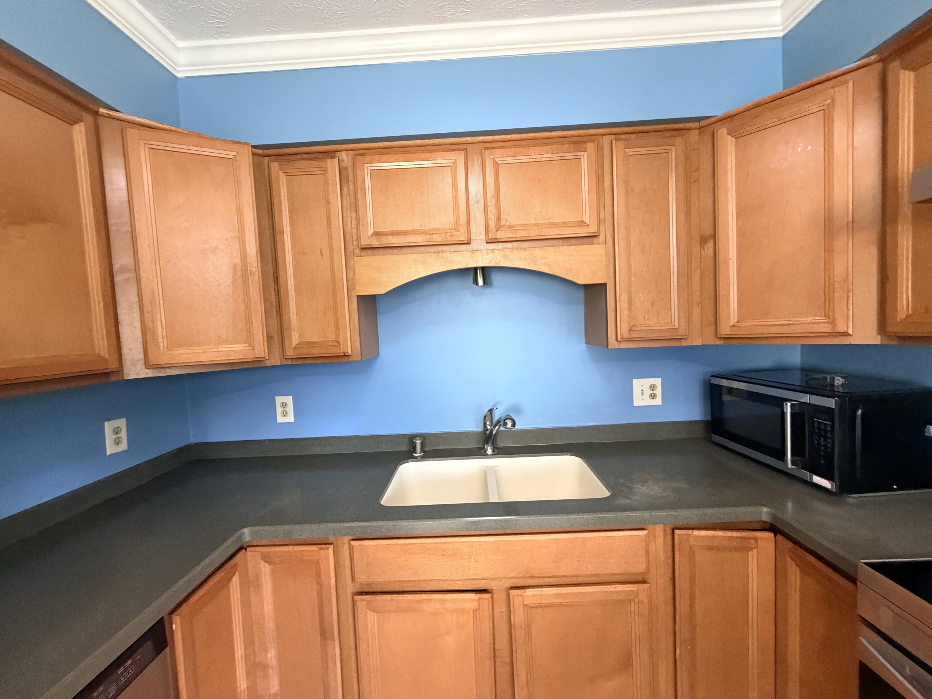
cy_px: 350
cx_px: 466
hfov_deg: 102.1
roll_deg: +2.8
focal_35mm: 14
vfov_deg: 85.7
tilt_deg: -2.8
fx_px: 377
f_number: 2.2
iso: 640
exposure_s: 1/60
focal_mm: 2.22
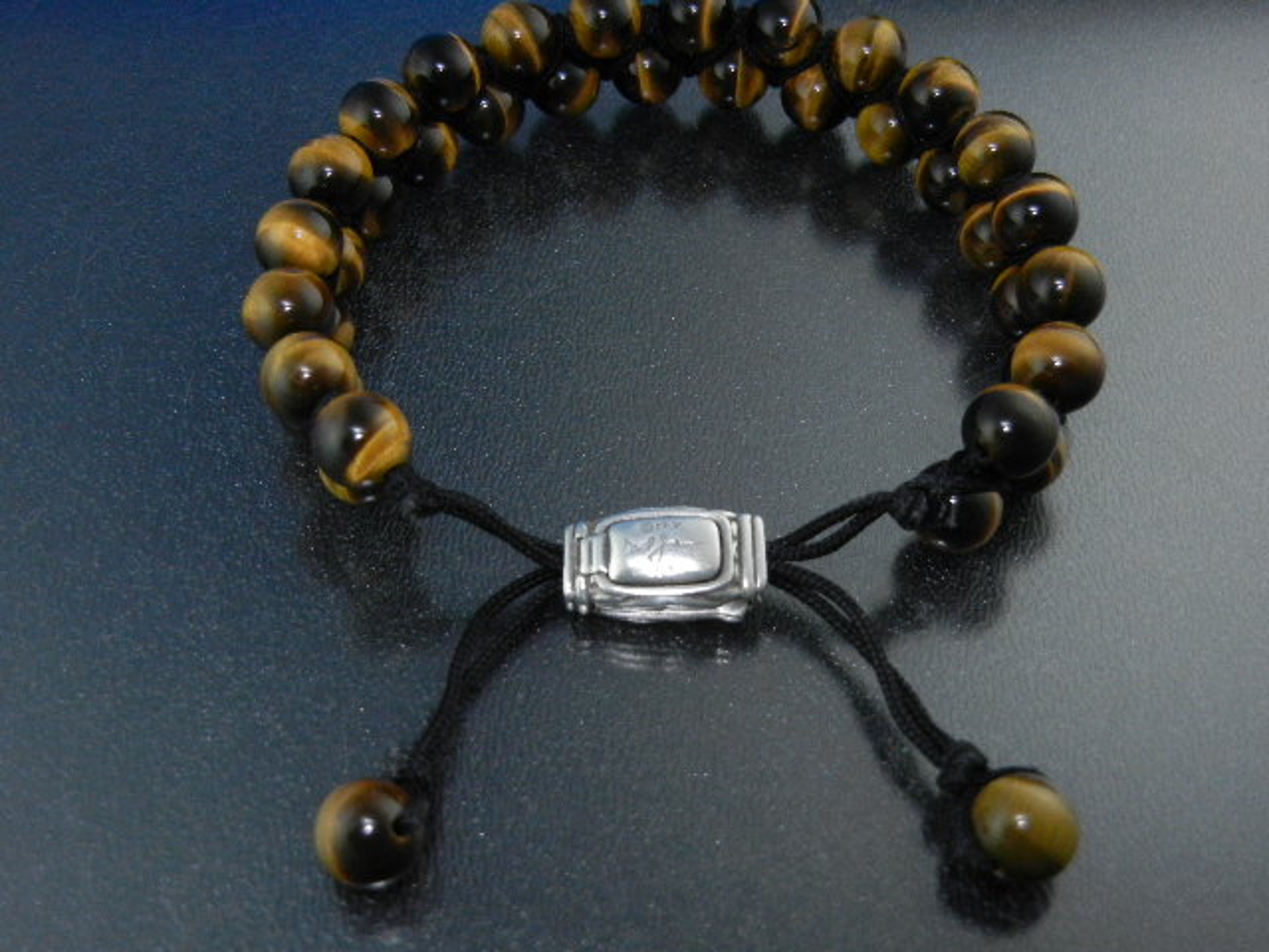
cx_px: 634
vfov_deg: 32.2
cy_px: 476
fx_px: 1650
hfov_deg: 42.1
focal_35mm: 45
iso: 800
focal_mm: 8.1
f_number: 7.6
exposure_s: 1/30
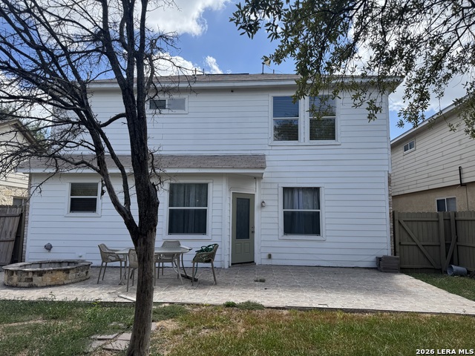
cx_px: 238
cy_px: 178
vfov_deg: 56.8
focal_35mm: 24
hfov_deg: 71.6
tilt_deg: +6.3
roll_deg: -1.1
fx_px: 329
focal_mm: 6.76
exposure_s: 1/2710
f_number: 1.78
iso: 80
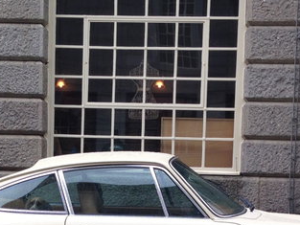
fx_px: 702
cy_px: 207
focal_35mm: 81
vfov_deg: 17.9
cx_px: 156
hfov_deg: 24.1
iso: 50
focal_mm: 4.12
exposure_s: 1/249
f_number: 2.4
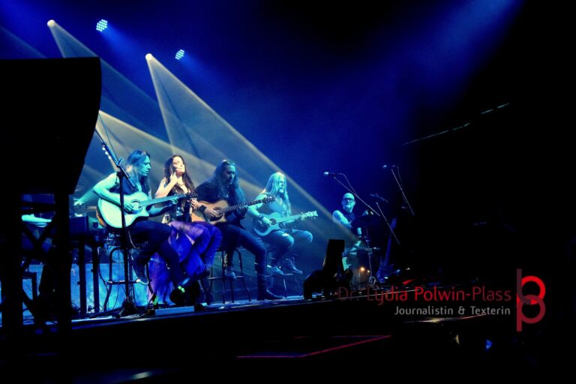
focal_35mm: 48
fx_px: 768
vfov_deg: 28.1
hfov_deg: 41.1
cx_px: 288
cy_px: 192
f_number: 4
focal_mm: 32
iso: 6400
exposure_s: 1/125
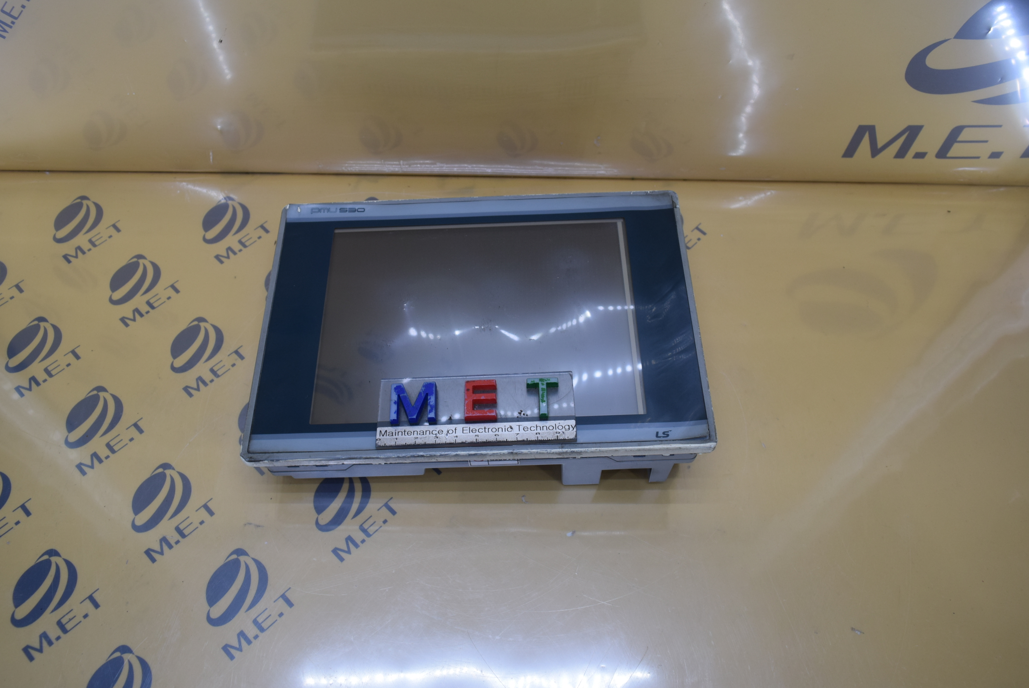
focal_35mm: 30
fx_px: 858
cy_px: 344
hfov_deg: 61.9
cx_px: 514
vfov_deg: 43.7
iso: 400
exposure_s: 1/160
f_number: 6.3
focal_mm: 20
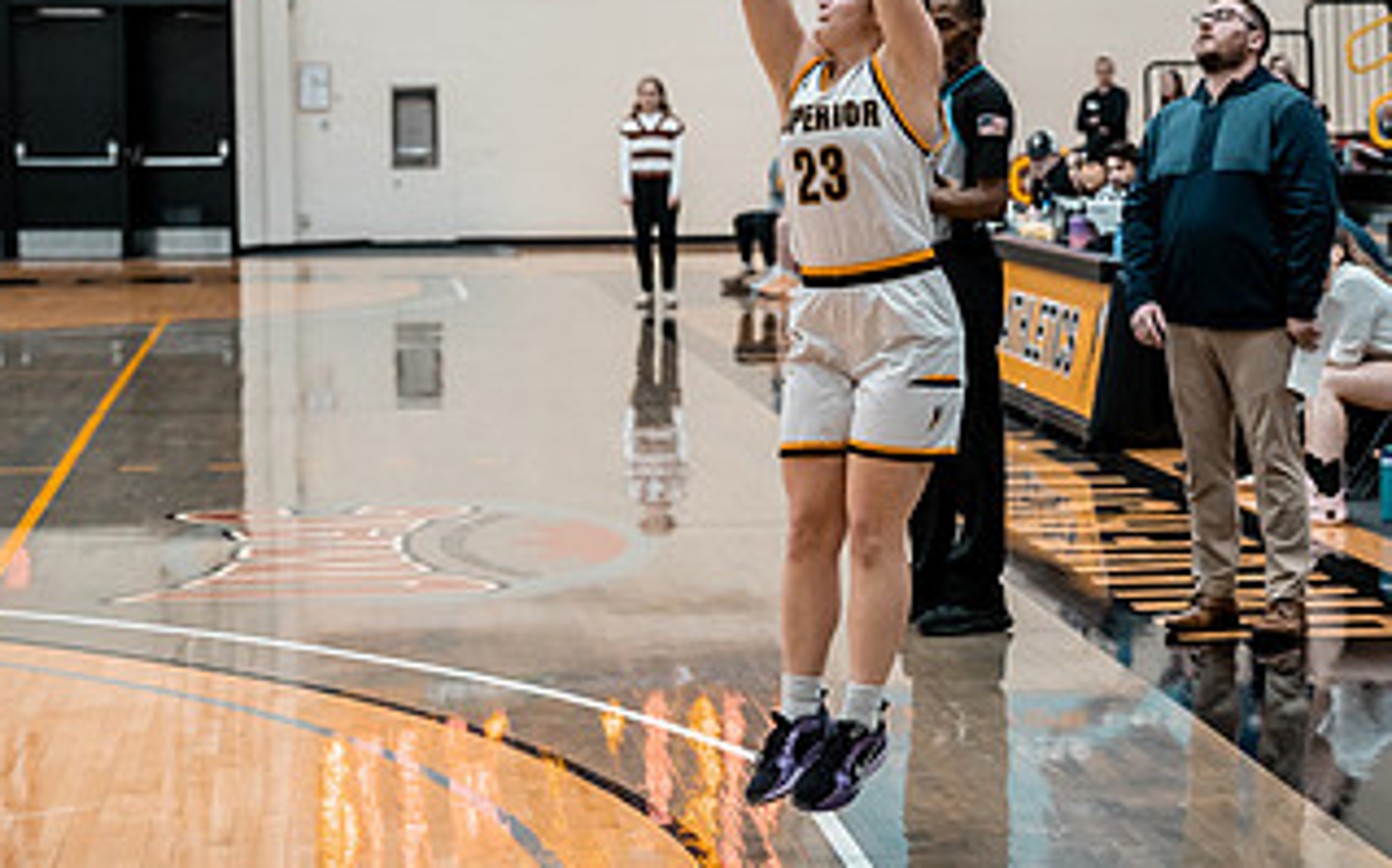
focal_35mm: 112
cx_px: 855
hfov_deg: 18.6
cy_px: 354
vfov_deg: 11.7
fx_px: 4247
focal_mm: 57
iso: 1600
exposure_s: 1/640
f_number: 2.8
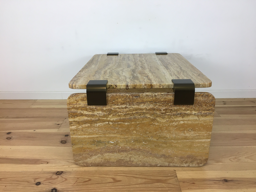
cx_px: 128
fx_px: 214
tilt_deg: -21.6
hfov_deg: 61.7
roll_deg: +0.8
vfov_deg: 48.2
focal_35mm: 29
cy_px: 96
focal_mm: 4.15
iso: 32
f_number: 2.2
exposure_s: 1/33
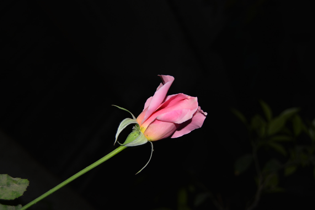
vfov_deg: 34.2
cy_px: 105
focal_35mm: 39
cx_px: 158
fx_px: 341
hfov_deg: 49.6
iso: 400
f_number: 4
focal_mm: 26
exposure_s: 1/60
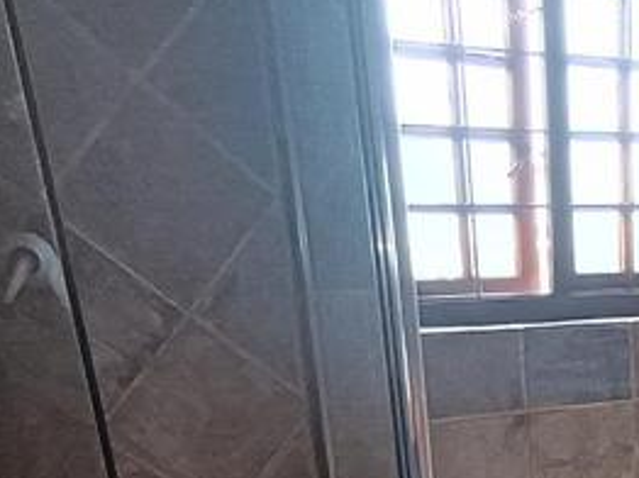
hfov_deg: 33.6
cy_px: 563
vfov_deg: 25.3
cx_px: 641
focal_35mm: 52
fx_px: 959
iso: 879
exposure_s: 1/50
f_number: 2.2
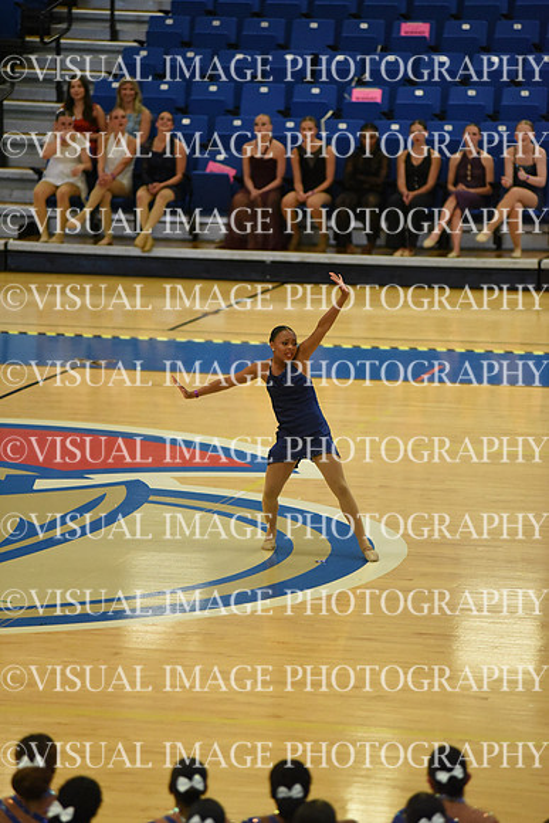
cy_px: 412
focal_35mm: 200
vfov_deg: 10.3
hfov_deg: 6.9
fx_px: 4572
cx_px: 274
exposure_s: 1/1000
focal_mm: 200
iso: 8000
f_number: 2.8
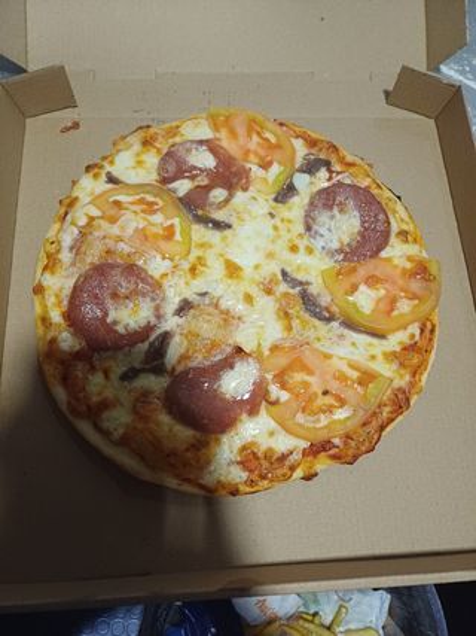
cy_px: 318
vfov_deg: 69.4
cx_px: 238
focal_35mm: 25
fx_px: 459
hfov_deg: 54.9
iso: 500
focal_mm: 4.65
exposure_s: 1/25
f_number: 1.8
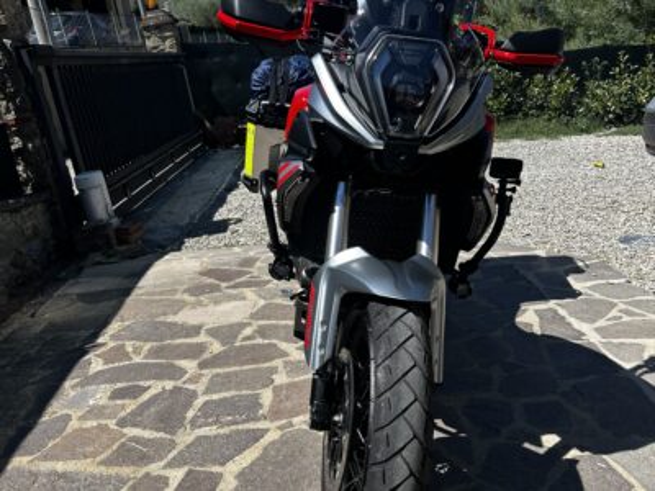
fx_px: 492
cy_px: 246
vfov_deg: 53.1
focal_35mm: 26
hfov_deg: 67.3
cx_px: 328
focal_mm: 5.7
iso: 50
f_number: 1.5
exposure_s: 1/2994
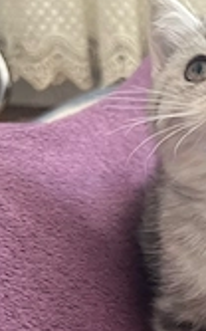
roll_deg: +0.8
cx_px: 258
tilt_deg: -25.7
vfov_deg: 30.4
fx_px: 594
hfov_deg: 18.5
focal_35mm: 66
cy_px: 262
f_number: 1.5
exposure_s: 1/60
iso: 500
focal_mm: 5.7
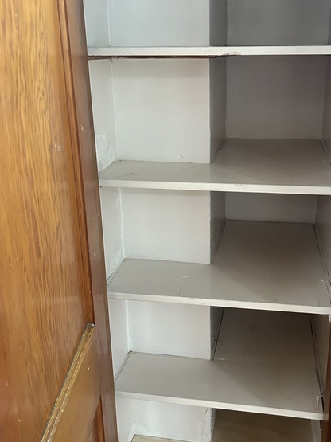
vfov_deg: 51.2
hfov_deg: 39.4
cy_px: 190
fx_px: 459
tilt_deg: -16.4
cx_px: 206
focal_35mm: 36
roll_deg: +0.3
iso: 400
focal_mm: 5.7
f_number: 1.5
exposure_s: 1/60
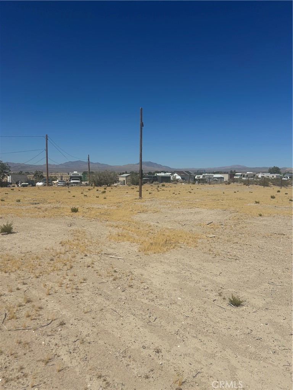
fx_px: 293
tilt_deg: -5.5
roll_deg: -0.5
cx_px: 146
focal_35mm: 26
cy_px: 195
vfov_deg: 67.3
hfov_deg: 53.1
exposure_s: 1/12658
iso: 50
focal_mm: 5.7
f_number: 1.5
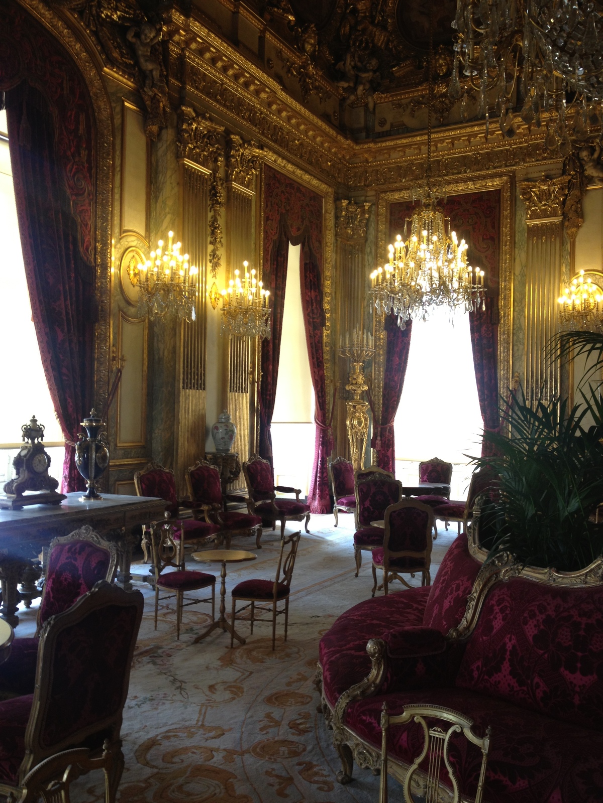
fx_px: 813
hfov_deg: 40.7
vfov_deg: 52.6
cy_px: 402
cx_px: 302
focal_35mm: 35
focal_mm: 4.28
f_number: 2.4
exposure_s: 1/20
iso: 64
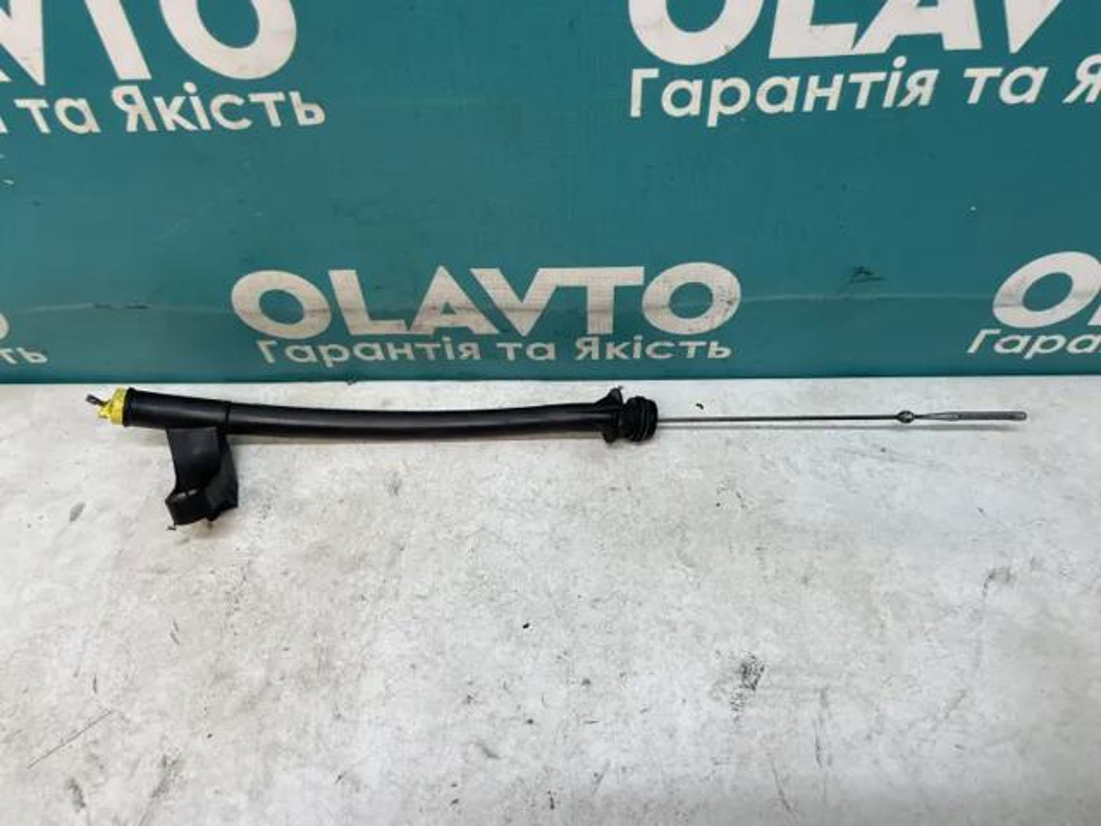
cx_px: 550
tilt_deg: -50.3
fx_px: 827
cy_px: 413
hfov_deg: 67.3
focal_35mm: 26
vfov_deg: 53.1
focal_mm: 4.2
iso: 64
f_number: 1.6
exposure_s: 1/100
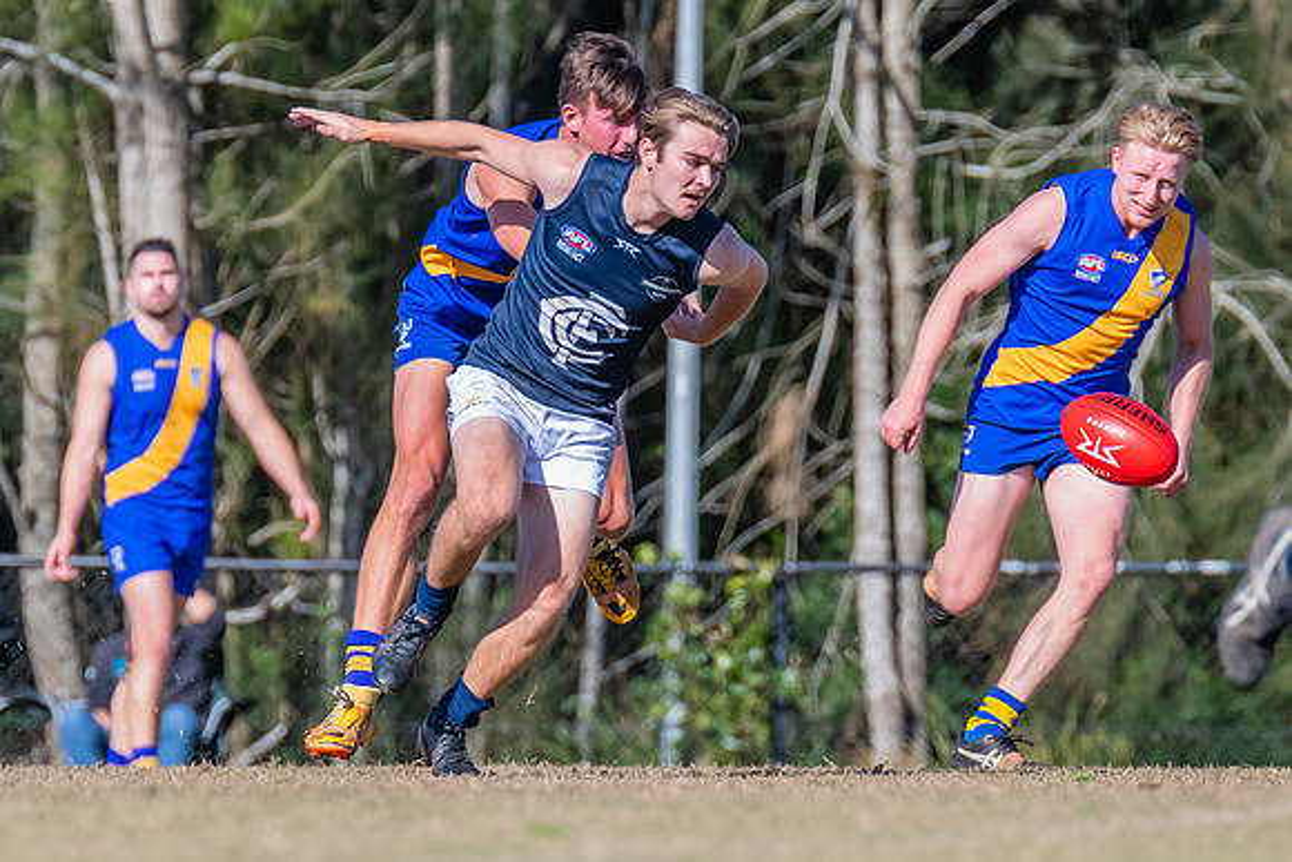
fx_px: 32209
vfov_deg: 1.5
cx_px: 563
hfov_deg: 2.3
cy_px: 391
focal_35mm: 897
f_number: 7.1
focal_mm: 420
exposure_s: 1/2000
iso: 800
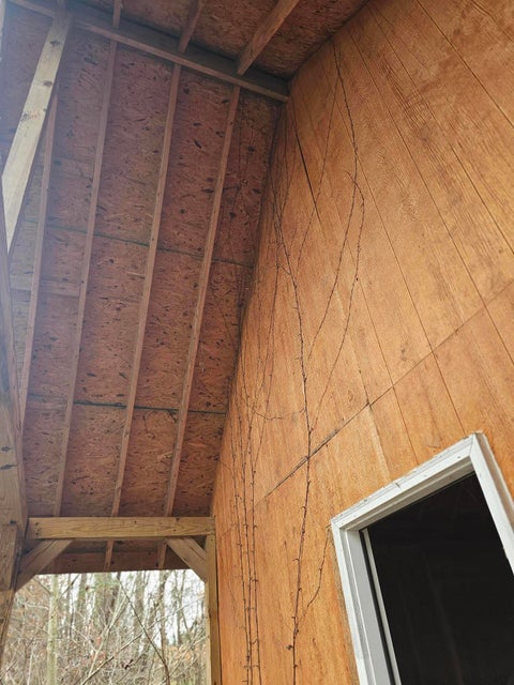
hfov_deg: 58.9
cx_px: 257
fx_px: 455
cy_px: 342
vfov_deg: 73.9
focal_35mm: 23
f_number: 1.7
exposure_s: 1/207
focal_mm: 6.3
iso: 40
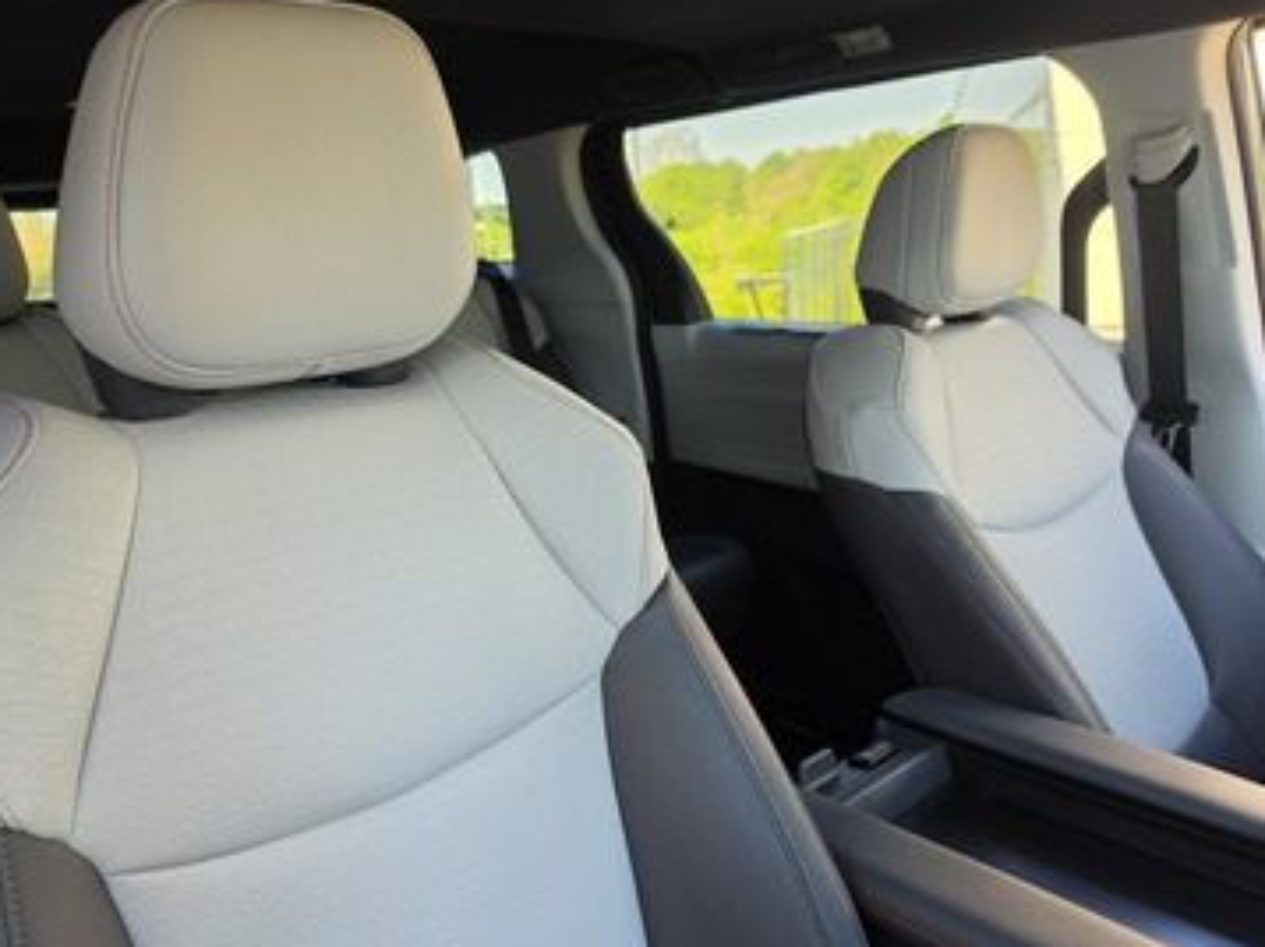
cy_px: 514
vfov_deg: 51.2
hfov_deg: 65.1
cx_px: 551
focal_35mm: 27
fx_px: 986
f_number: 1.4
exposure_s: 1/180
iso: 25
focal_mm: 6.5
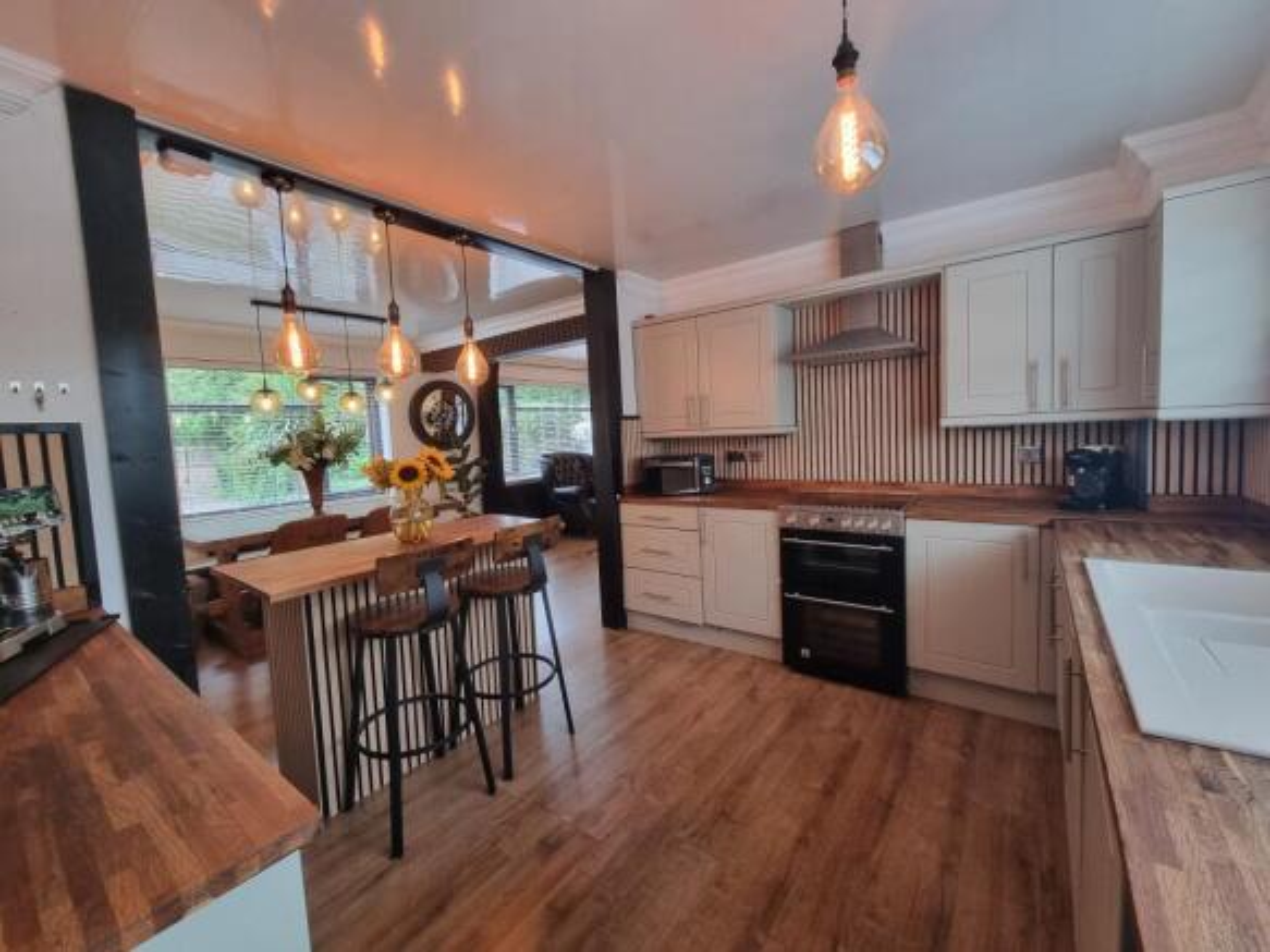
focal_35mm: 13
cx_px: 635
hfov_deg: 106.2
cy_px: 476
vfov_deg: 89.9
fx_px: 477
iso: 160
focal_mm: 2.2
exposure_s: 1/50
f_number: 2.2
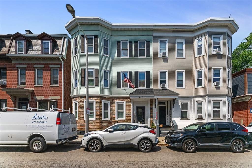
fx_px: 98
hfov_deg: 104.2
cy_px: 84
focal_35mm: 14
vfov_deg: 81.2
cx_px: 126
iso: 2500
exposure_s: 1/6400
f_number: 10
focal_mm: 14
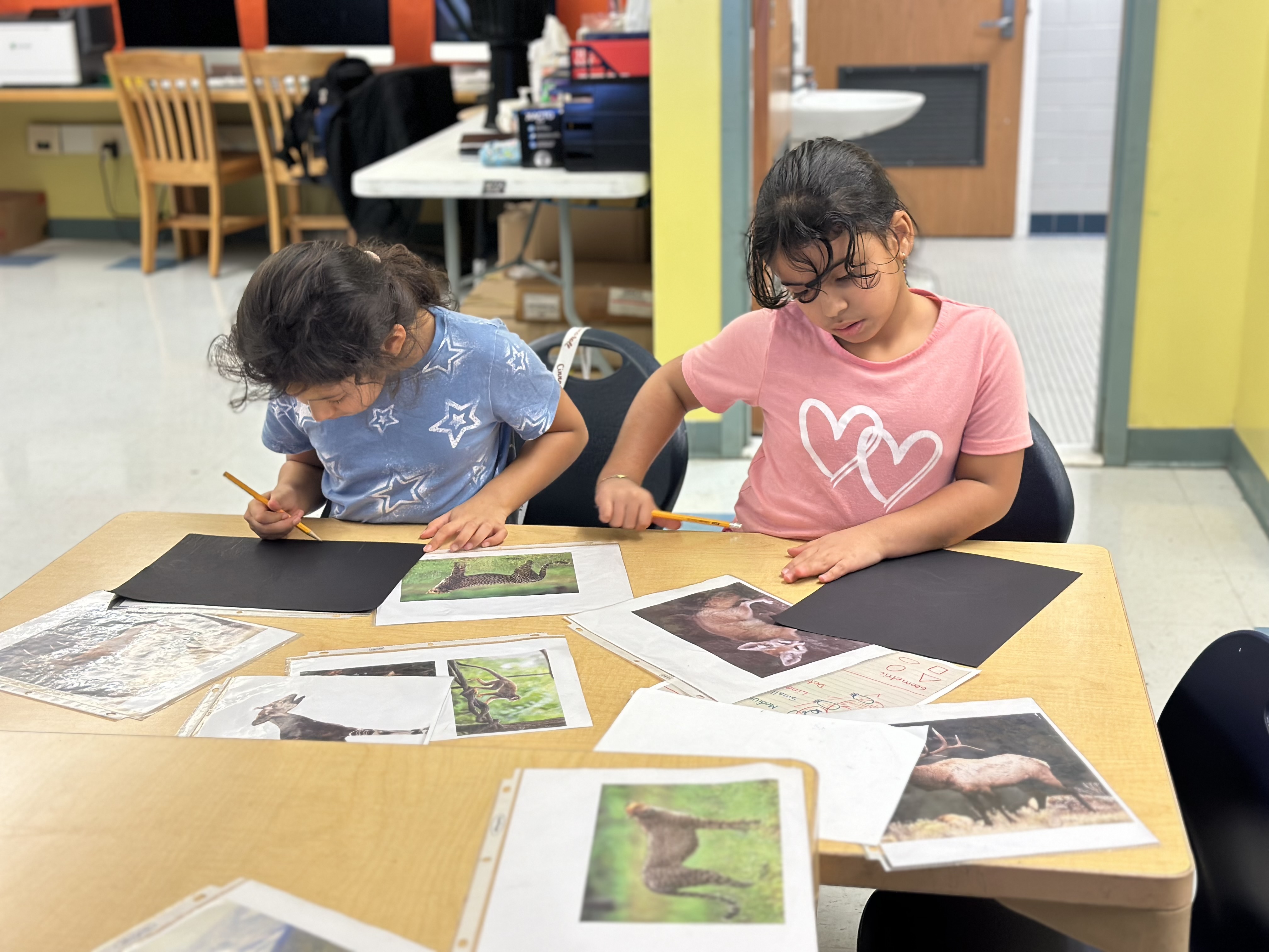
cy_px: 476
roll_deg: +1.6
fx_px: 1760
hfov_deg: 39.7
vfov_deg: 30.3
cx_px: 634
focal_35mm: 48
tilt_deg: -17.0
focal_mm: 6.86
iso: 200
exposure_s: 1/60
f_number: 1.78
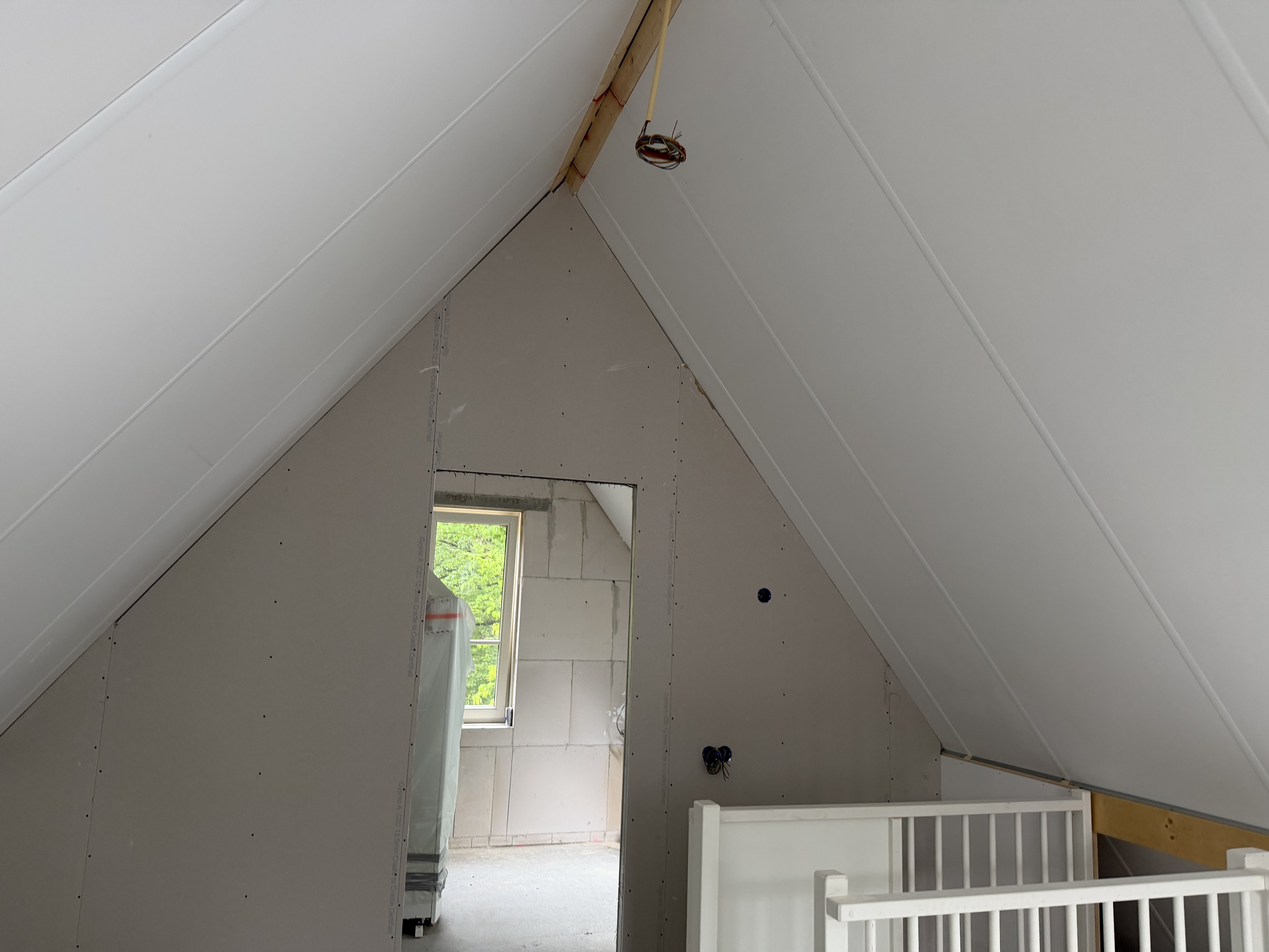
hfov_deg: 71.6
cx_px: 634
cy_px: 476
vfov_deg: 56.8
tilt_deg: +7.8
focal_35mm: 24
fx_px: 880
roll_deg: -0.2
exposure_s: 1/81
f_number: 1.78
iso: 200
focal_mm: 6.76
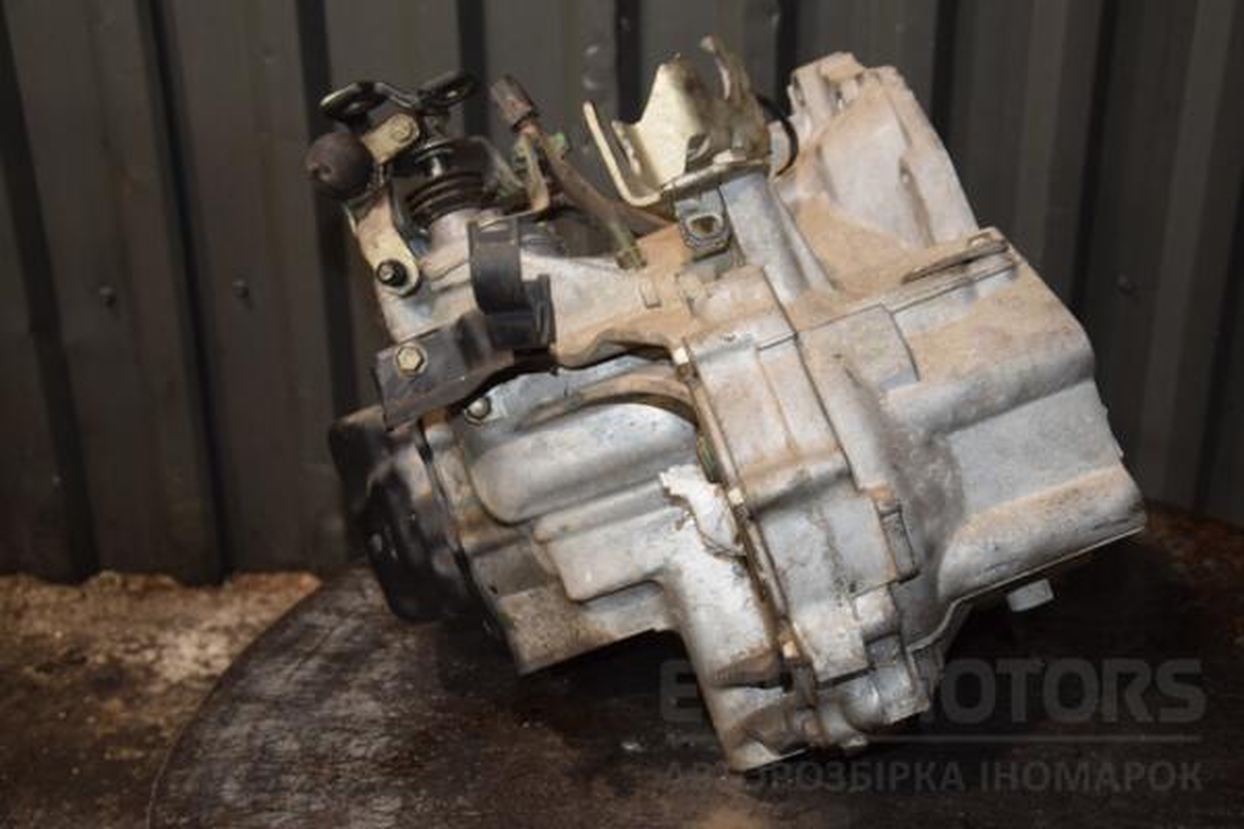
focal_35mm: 42
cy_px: 414
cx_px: 622
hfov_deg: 46.4
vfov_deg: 31.9
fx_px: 1451
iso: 800
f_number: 5
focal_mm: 28
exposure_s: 1/60
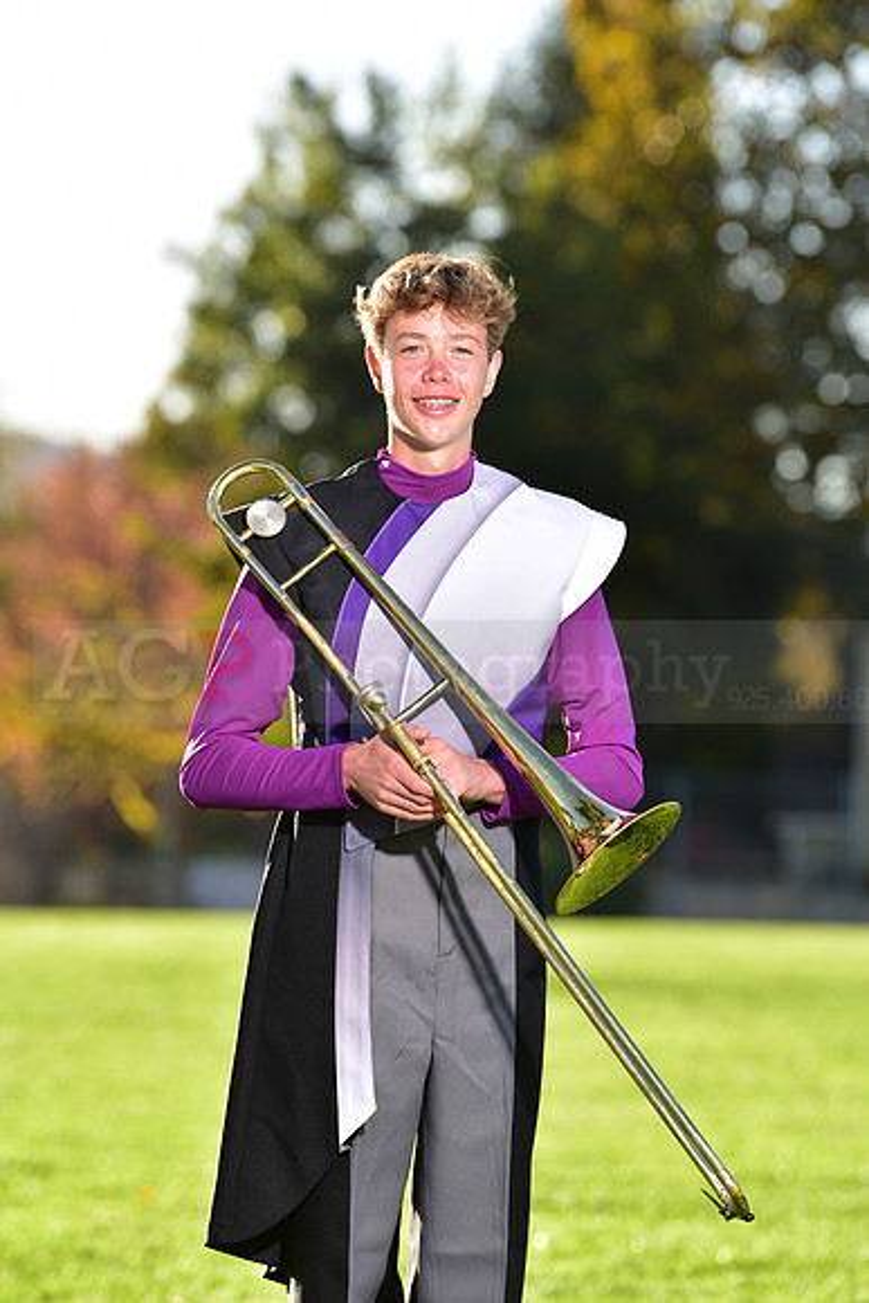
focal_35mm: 200
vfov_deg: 10.3
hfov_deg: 6.9
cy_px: 652
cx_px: 434
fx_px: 7237
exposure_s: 1/200
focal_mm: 200
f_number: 5
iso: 80
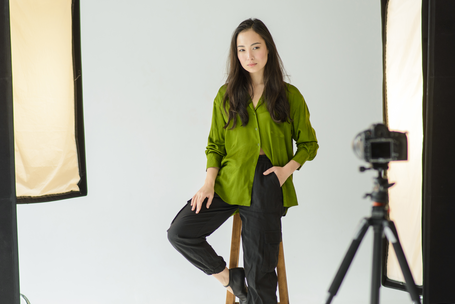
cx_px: 184
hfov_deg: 18.2
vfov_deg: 12.2
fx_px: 1415
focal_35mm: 112
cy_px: 184
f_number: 2.8
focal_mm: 85
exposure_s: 1/250
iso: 320
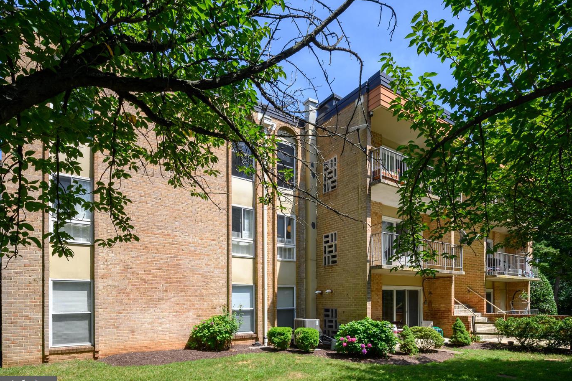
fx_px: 318
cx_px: 293
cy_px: 197
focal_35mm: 20
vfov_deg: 61.9
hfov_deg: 84.0
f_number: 16
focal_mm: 19
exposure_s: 1/2000
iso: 320
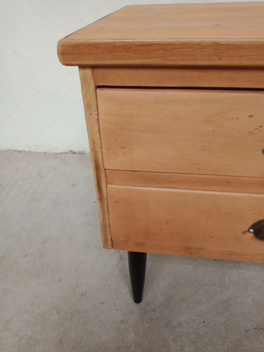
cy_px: 176
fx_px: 203
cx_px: 132
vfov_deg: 81.7
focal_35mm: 20
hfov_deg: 66.0
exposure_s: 1/33.3
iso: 679
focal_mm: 3.54
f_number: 2
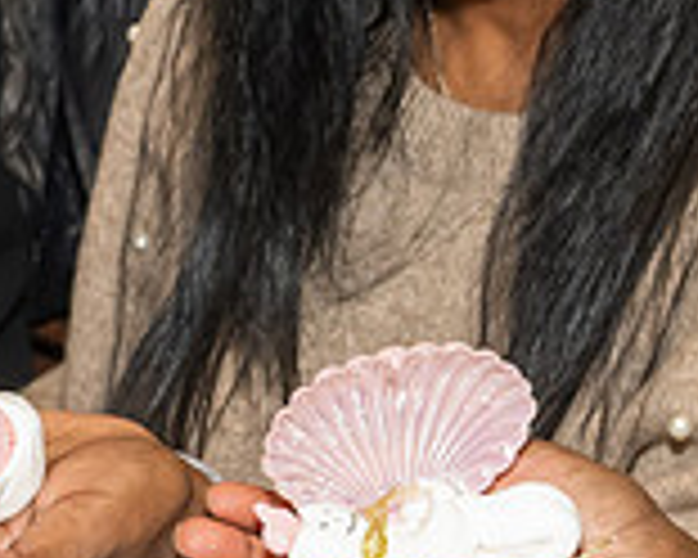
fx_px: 4338
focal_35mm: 210
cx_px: 995
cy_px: -133
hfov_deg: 9.0
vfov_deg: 7.3
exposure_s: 1/250
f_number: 7.1
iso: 1000
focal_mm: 28
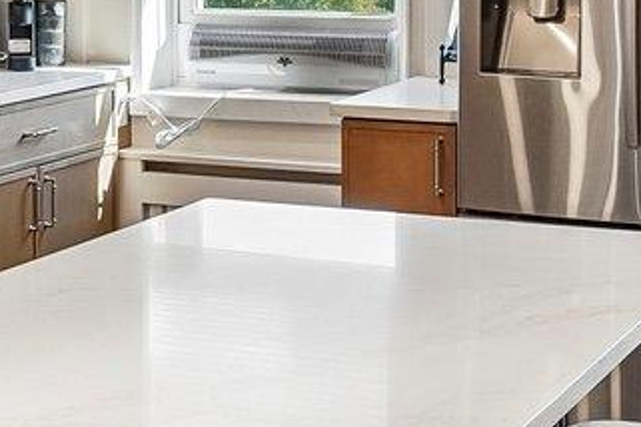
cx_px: 122
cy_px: -87
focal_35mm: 102
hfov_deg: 19.8
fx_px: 1816
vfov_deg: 13.1
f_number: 8
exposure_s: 1/30
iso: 400
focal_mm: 16
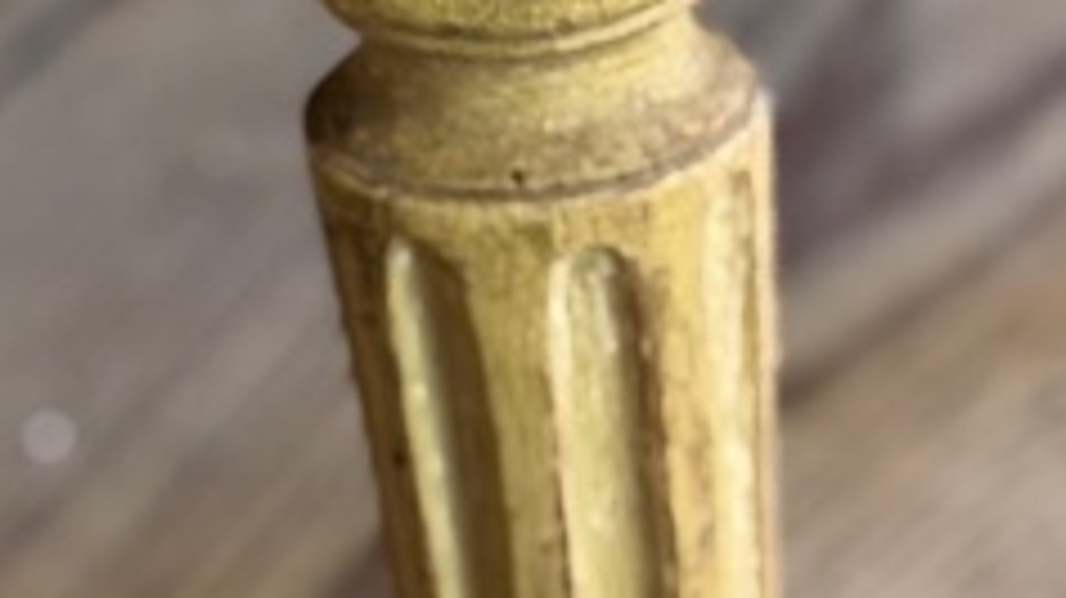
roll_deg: +1.9
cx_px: 544
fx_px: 7486
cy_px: -40
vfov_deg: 4.6
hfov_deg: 8.1
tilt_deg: -28.5
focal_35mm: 265
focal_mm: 6.76
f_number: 1.78
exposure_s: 1/50
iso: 200
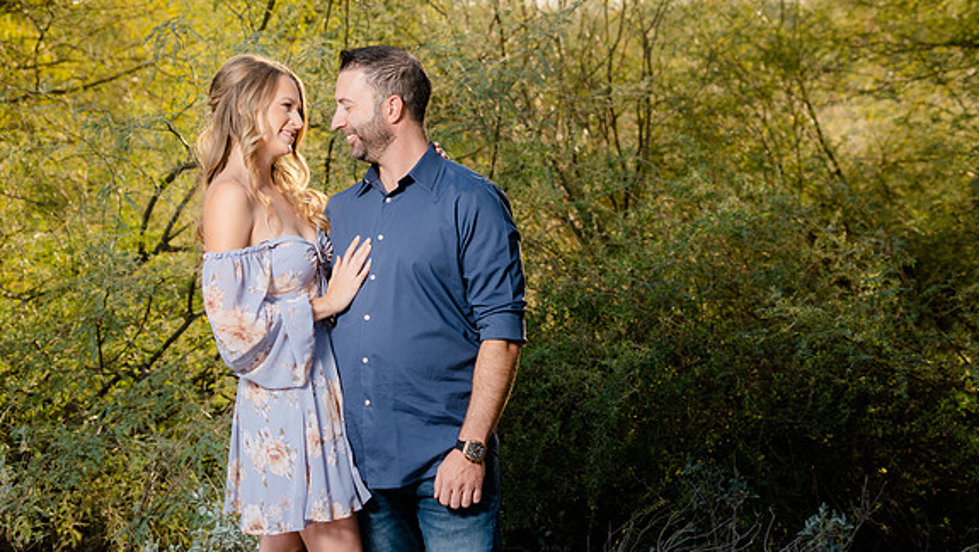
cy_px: 275
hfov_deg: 22.7
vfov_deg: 12.9
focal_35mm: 94
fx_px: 2441
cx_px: 492
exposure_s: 1/250
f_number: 5
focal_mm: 89
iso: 100
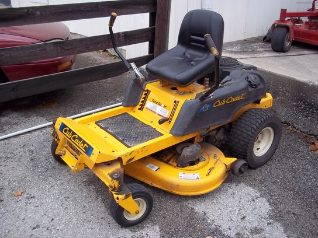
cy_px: 119
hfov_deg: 51.4
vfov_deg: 39.7
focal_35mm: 36
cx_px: 159
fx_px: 331
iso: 80
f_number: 3.1
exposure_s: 1/250
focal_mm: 6.5
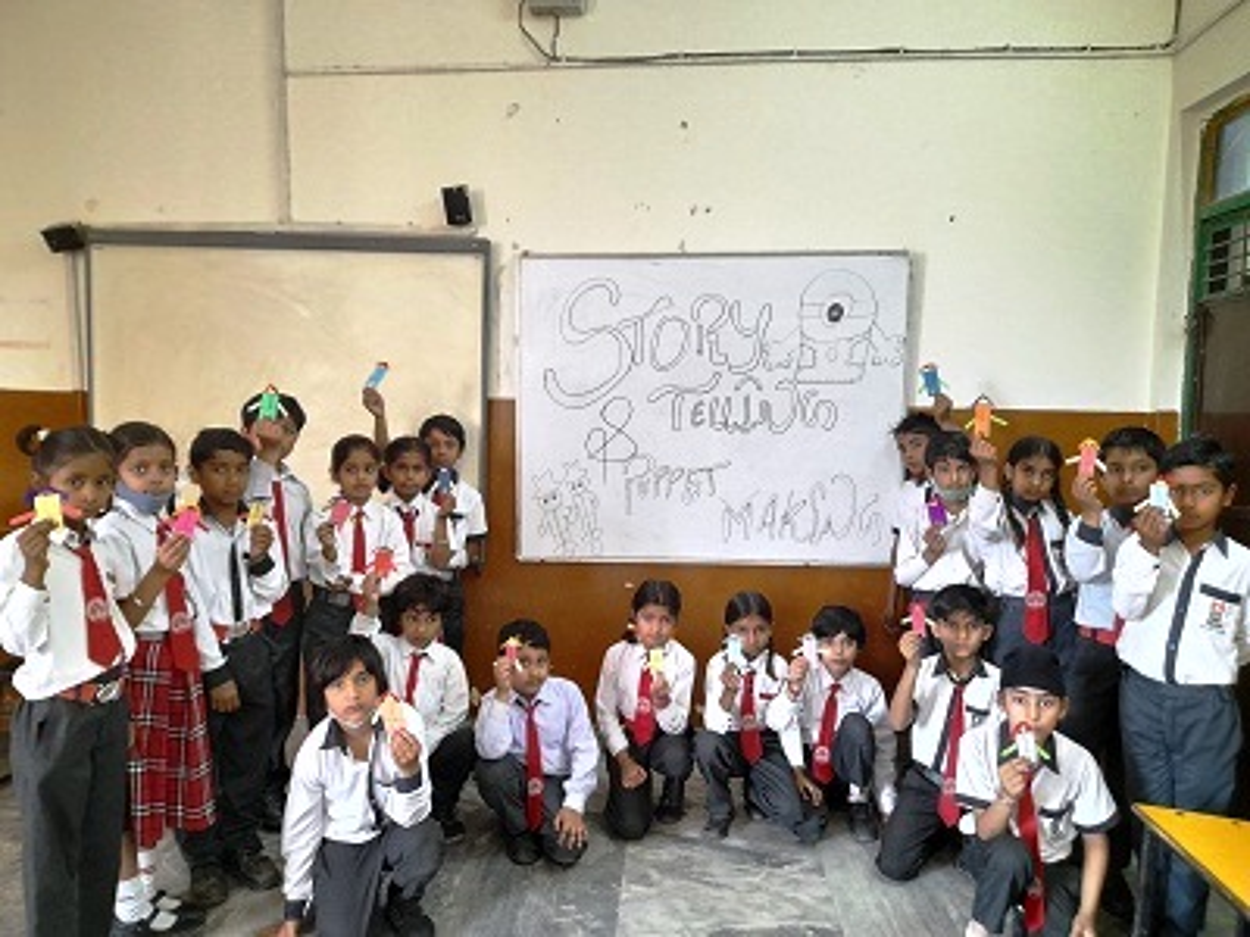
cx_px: 625
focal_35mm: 25
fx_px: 903
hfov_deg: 69.4
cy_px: 468
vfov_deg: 54.9
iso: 400
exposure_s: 1/25
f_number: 2
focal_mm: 4.6
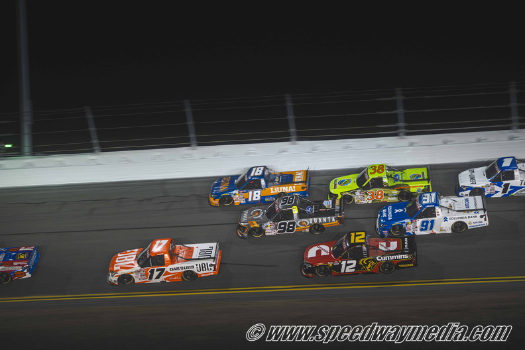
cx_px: 262
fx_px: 1021
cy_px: 175
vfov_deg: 19.5
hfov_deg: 28.8
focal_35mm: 70
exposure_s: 1/320
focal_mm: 70
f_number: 2.8
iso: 800
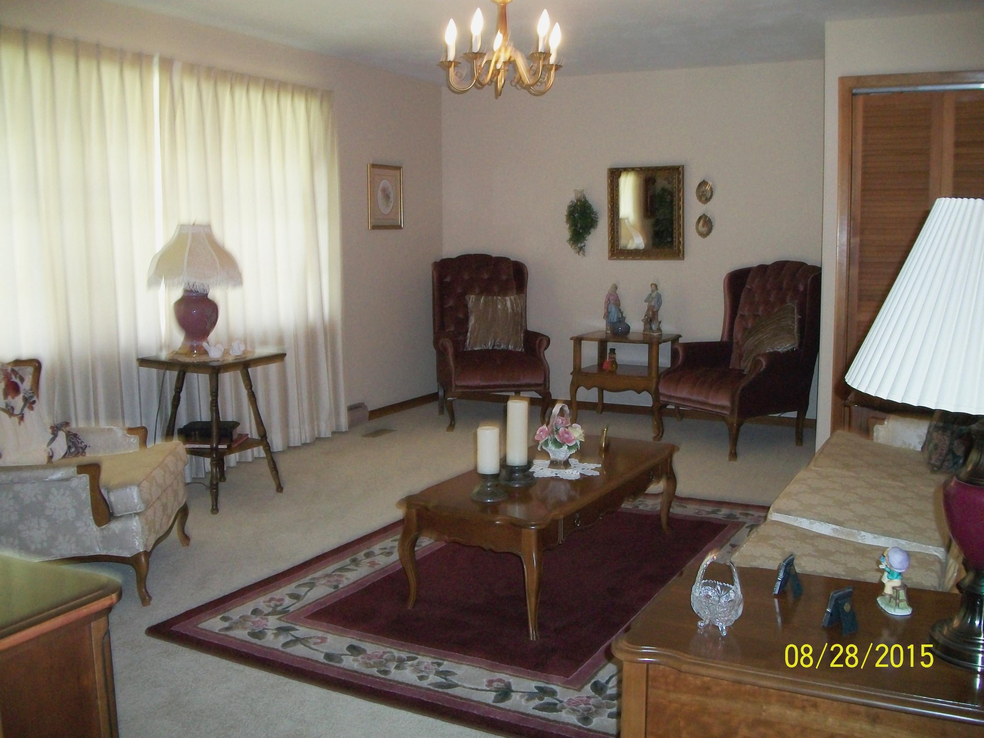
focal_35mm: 32
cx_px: 492
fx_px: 910
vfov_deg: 44.2
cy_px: 369
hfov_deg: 56.8
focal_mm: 5.7
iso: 160
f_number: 2.9
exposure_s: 1/30
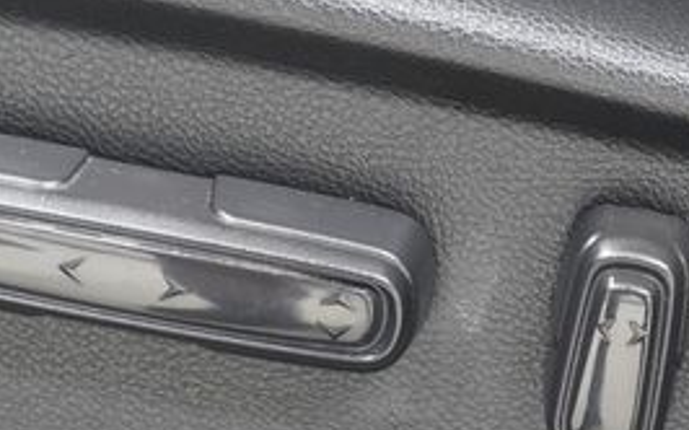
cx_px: 474
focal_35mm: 147
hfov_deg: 14.2
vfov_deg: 8.9
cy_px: 232
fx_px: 2759
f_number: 5.6
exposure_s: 1/60
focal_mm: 40
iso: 2500
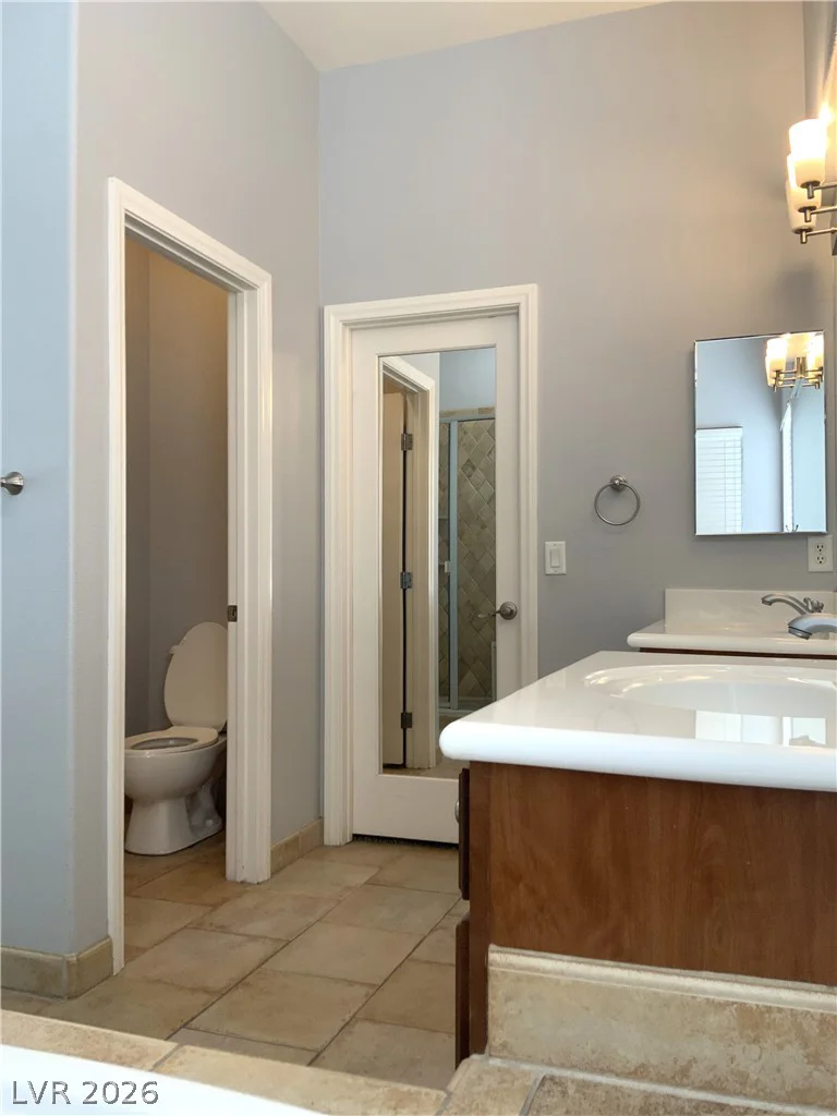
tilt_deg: +0.1
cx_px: 418
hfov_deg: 48.2
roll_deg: -1.2
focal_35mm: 29
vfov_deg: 61.7
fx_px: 935
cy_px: 558
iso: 50
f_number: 1.8
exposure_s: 1/60
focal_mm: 3
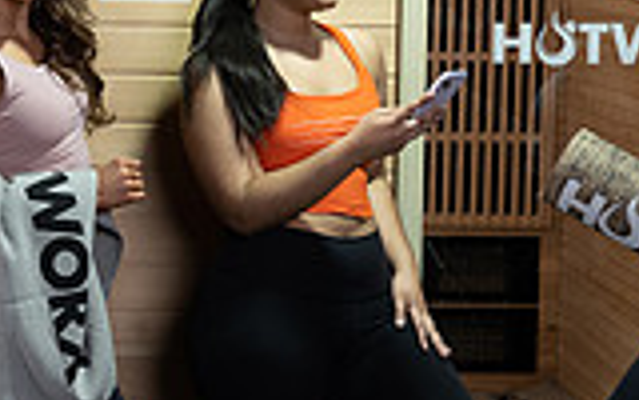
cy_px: 114
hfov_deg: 15.9
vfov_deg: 10.1
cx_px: 0
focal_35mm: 129
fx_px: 2247
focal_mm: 35
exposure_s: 1/125
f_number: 4.5
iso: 640
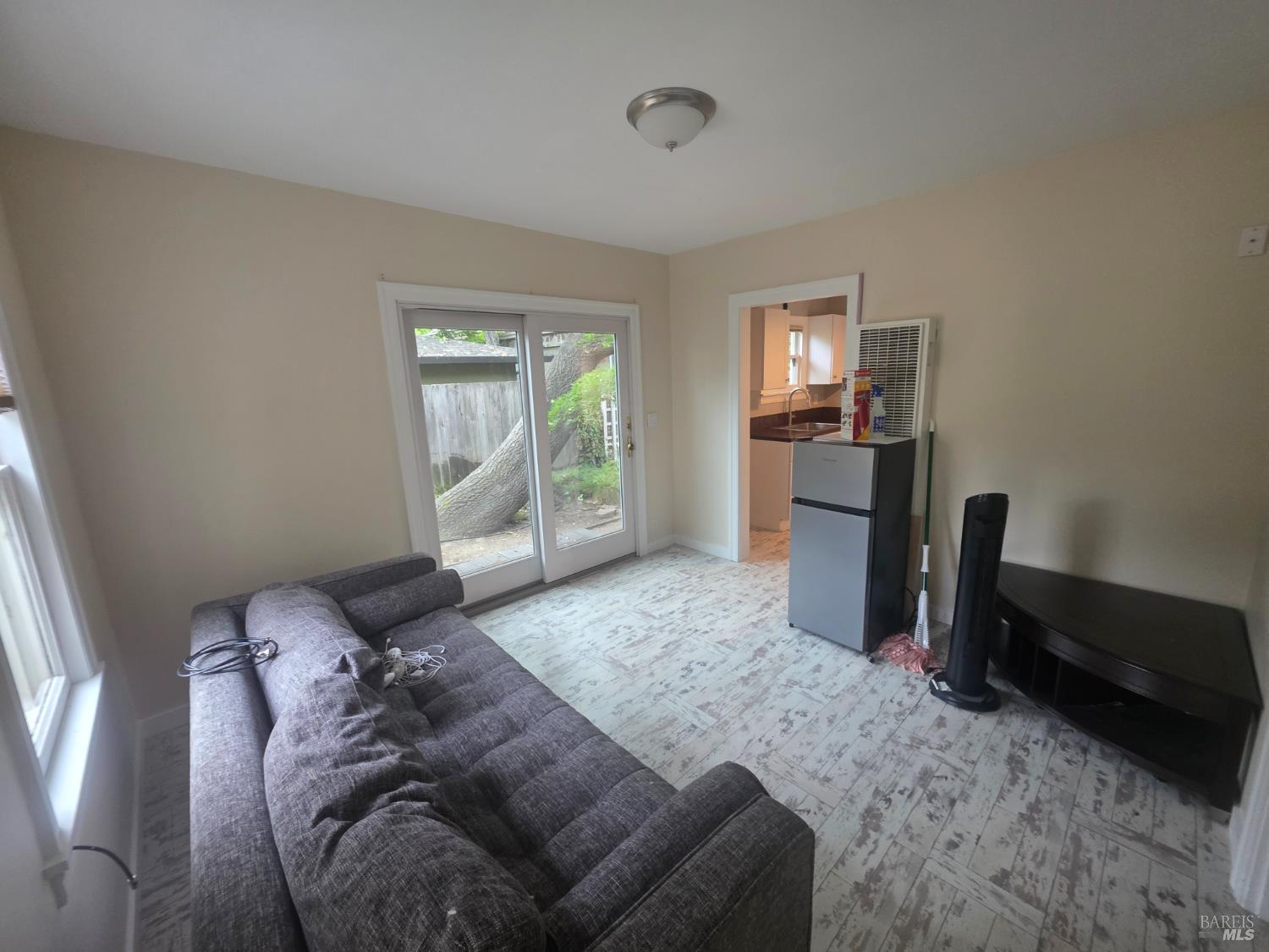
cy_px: 476
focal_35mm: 13
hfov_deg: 106.2
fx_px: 477
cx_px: 634
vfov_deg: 89.9
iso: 250
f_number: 1.9
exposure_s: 1/60
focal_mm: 2.2
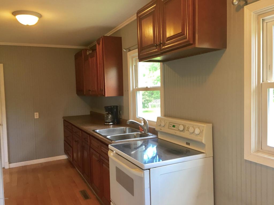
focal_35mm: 29
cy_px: 102
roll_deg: +1.2
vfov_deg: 48.2
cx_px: 137
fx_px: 230
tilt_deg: -3.0
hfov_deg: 61.7
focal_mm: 4.15
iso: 64
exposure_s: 1/30
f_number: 2.2
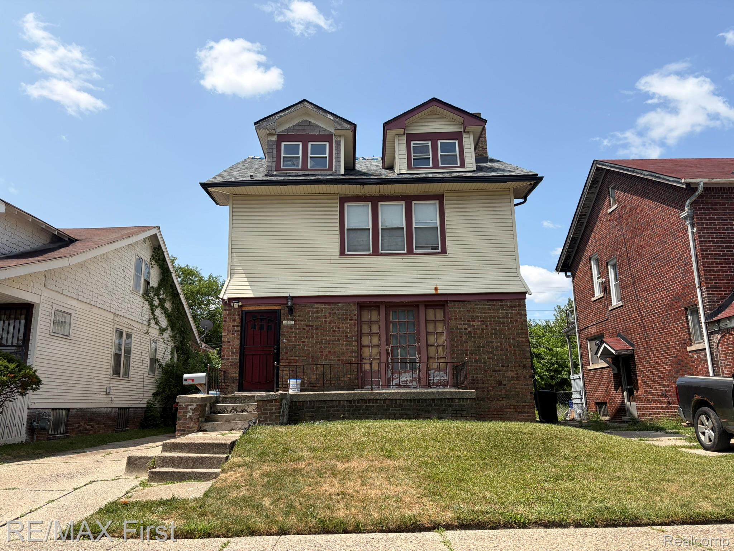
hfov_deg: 67.3
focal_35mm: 26
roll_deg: +1.9
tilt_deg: +13.5
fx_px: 551
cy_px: 276
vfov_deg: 53.1
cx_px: 367
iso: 50
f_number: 1.6
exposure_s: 1/3279
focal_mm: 5.96
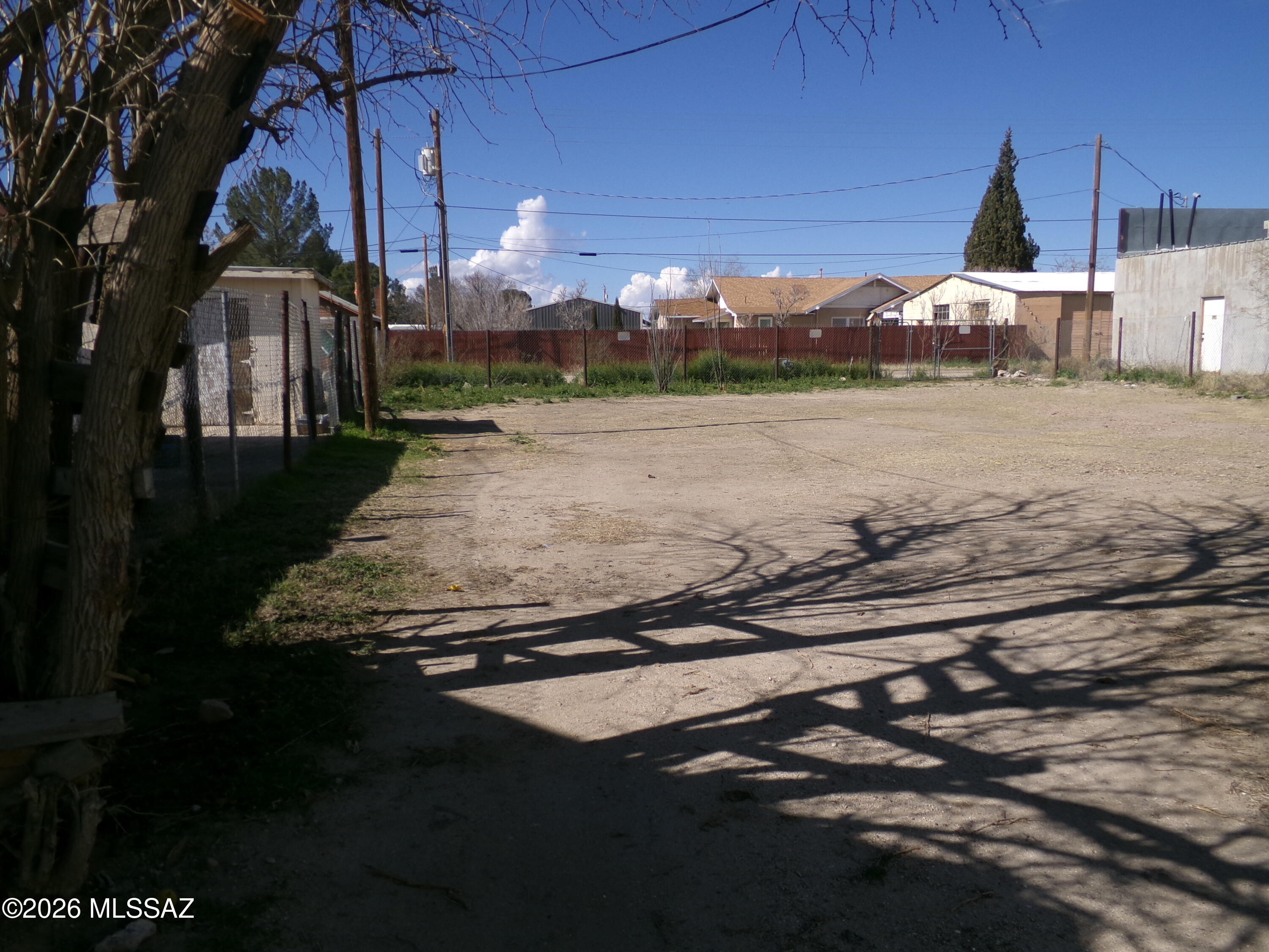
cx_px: 634
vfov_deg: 49.7
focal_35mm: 28
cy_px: 476
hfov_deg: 63.4
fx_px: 1026
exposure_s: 1/950
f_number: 3.8
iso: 100
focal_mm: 5
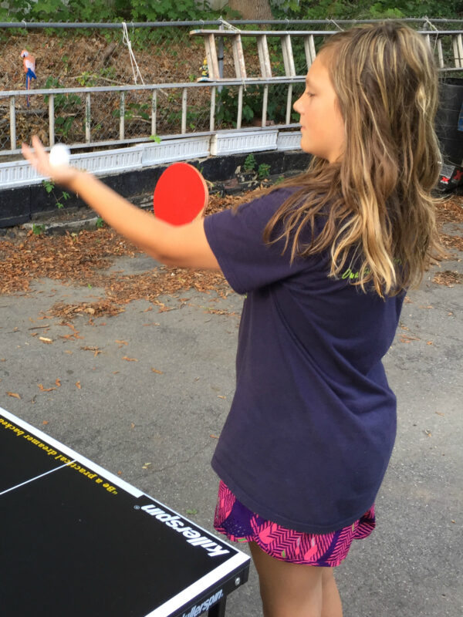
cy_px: 308
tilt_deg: -14.4
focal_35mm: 29
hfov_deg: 48.2
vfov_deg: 61.7
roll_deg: -2.7
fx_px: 517
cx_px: 232
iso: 40
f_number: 2.2
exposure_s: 1/120
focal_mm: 4.15
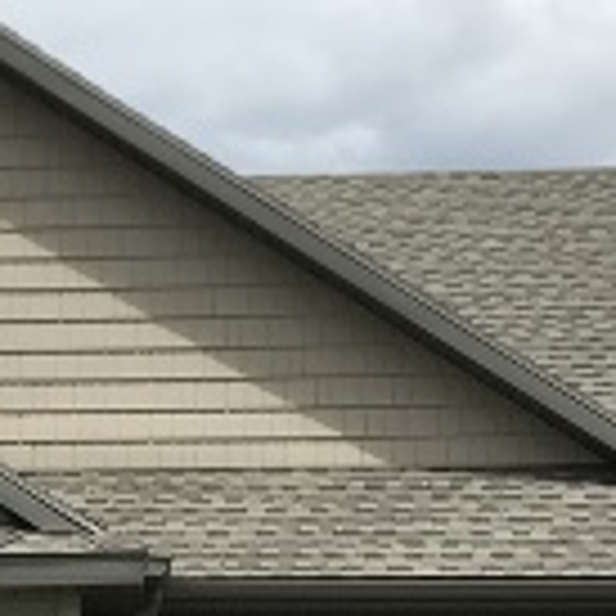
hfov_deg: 14.6
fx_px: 2335
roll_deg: -1.1
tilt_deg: +1.5
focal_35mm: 116
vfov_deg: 14.5
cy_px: 755
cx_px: -76
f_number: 1.8
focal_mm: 3.99
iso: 20
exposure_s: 1/4167
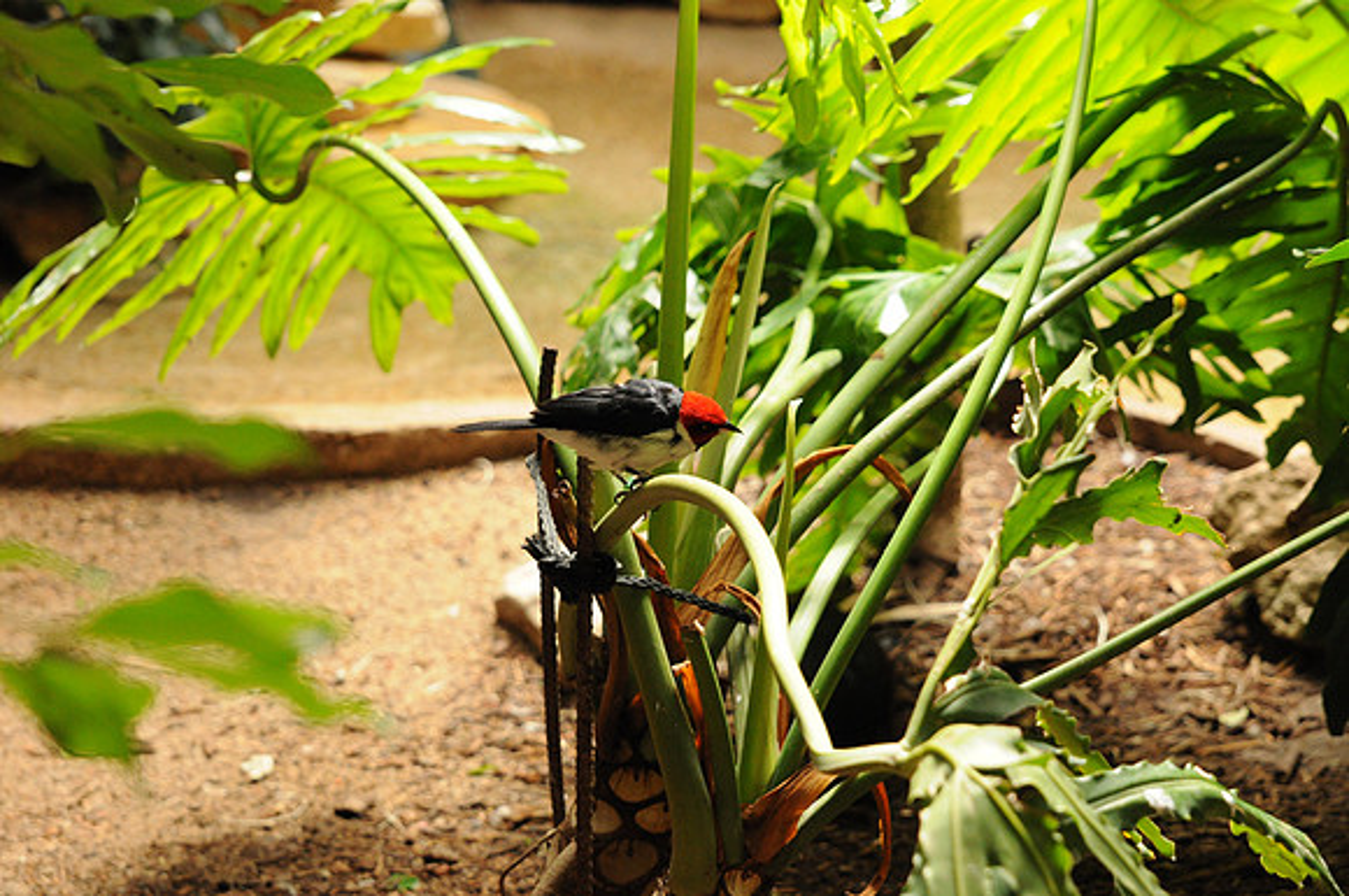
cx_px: 674
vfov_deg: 13.0
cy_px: 448
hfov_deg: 19.5
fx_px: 3929
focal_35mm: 105
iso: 1600
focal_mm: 70
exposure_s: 1/200
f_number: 5.6
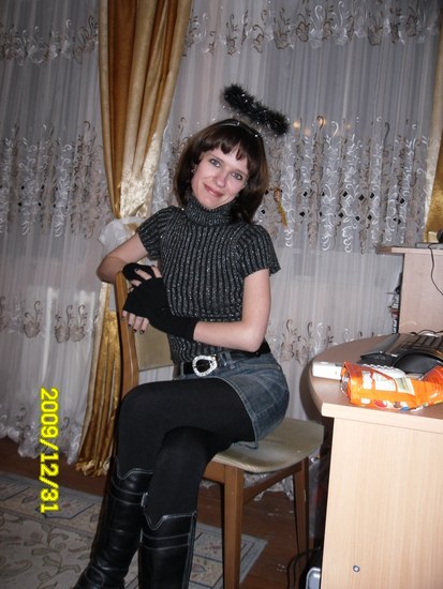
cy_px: 294
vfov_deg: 52.6
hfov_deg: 40.7
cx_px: 222
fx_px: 597
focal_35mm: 35
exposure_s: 1/45
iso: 100
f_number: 3.5
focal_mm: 6.3
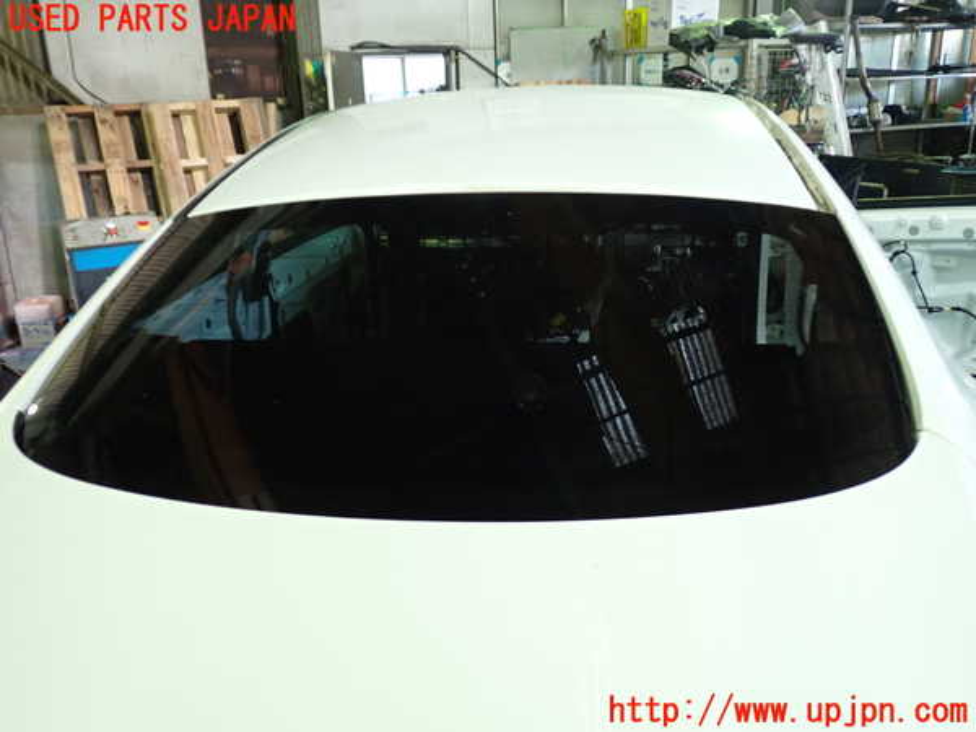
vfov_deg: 46.8
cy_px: 366
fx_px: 846
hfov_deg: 60.0
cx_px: 488
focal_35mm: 30
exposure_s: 1/30
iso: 200
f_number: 2.3
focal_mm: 5.4
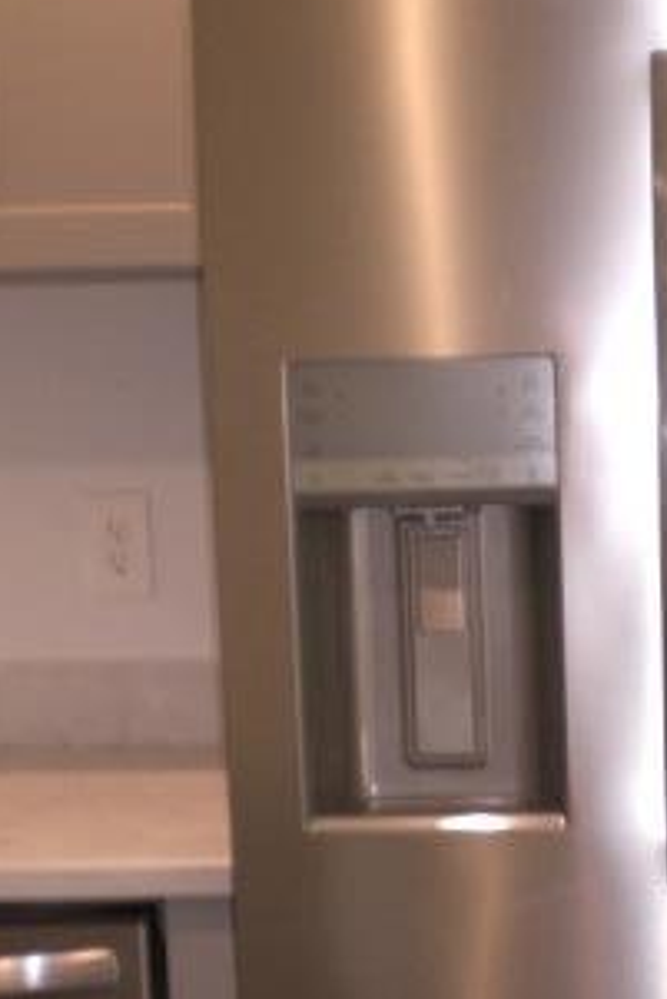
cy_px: 797
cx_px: 727
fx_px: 2332
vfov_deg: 23.8
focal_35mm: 84
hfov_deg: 15.8
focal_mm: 6.3
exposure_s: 1/60
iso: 200
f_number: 3.1
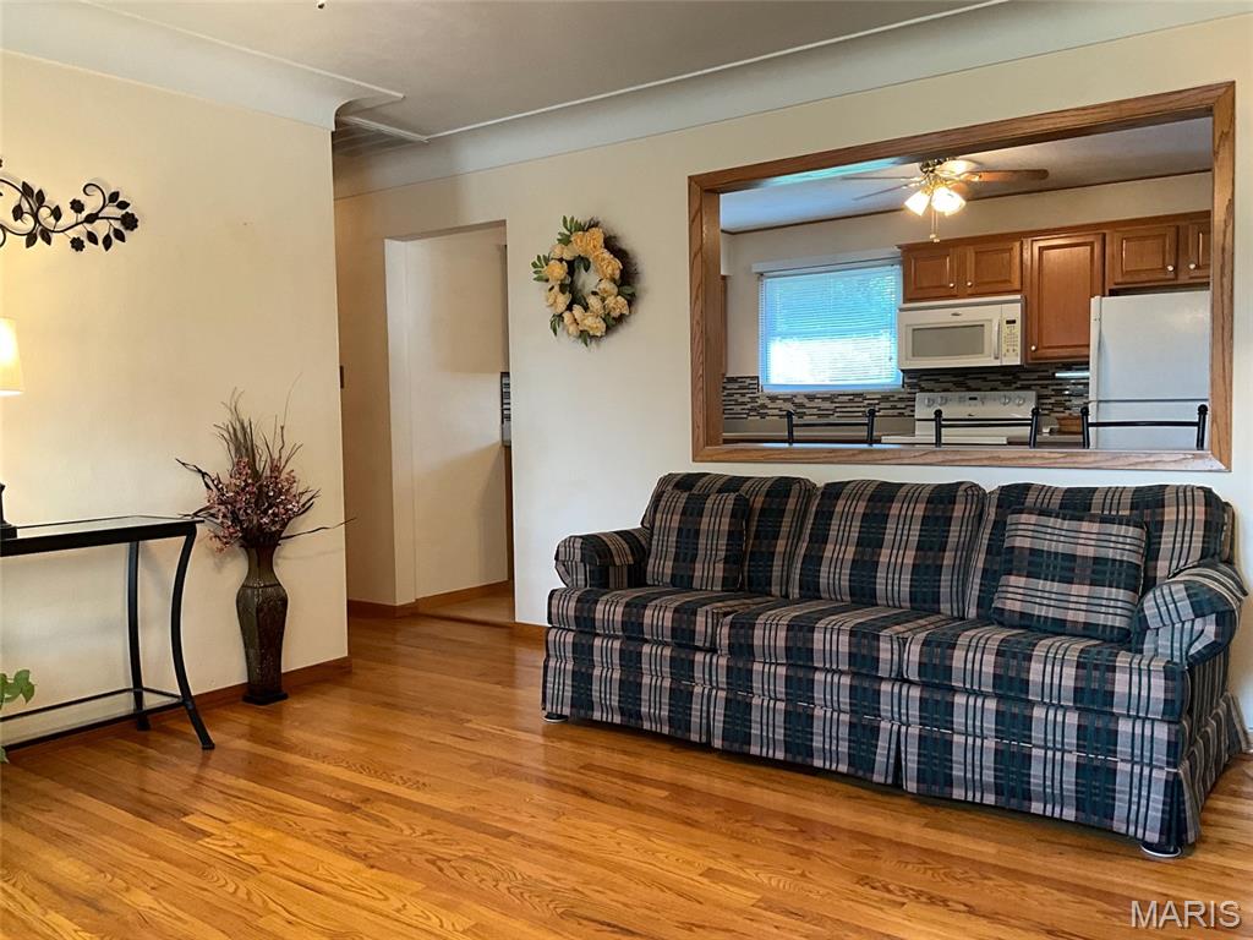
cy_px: 470
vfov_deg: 48.2
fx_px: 1050
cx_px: 626
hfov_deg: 61.7
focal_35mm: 29
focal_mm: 3
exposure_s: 1/60
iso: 125
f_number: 1.8
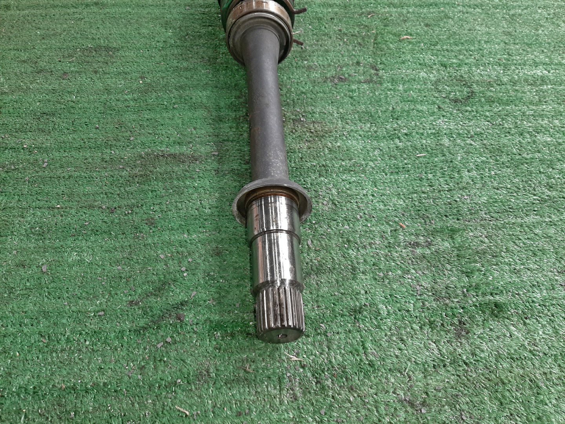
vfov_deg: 53.1
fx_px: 424
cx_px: 282
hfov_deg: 67.3
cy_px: 212
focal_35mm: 26
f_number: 1.7
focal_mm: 3.93
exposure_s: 1/50
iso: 94
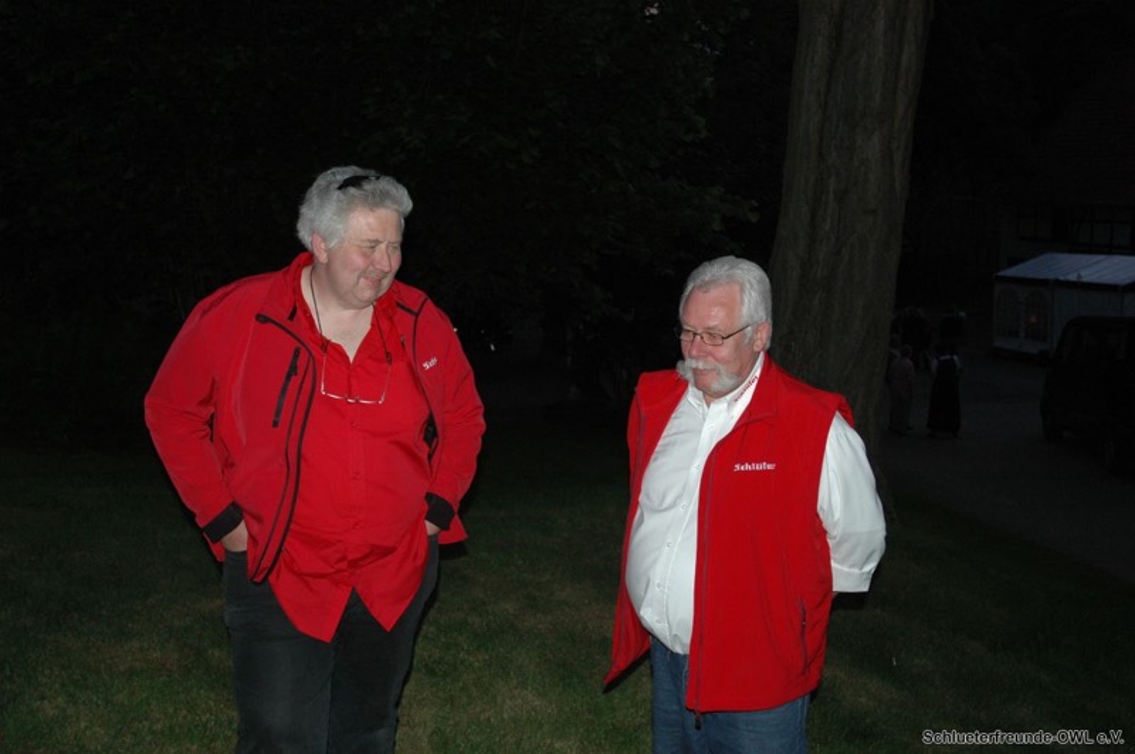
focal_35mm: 38
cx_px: 568
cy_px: 377
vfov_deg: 35.4
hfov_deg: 51.3
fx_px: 1181
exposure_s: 1/60
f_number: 3.8
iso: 400
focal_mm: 25
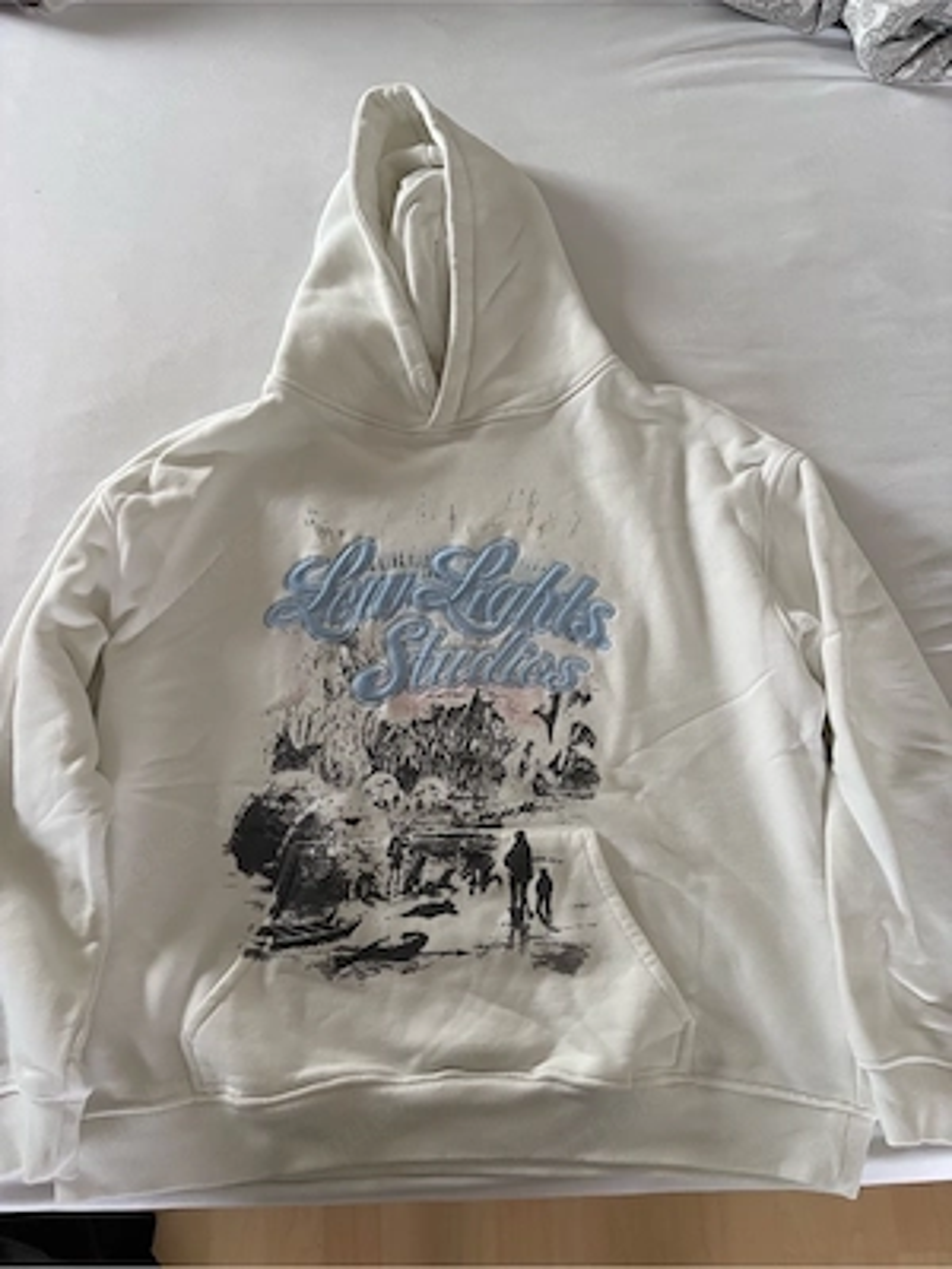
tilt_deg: -71.2
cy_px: 634
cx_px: 476
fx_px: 953
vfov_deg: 67.3
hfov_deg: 53.1
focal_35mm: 26
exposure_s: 1/60
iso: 400
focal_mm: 5.96
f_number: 1.6
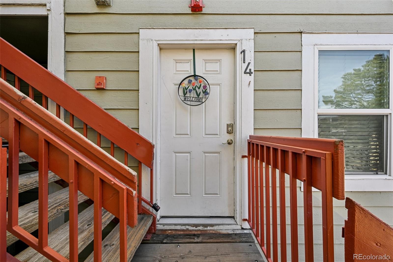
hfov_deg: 104.3
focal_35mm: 14
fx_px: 153
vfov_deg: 81.2
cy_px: 131
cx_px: 196
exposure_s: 1/15
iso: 90
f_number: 11
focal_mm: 14
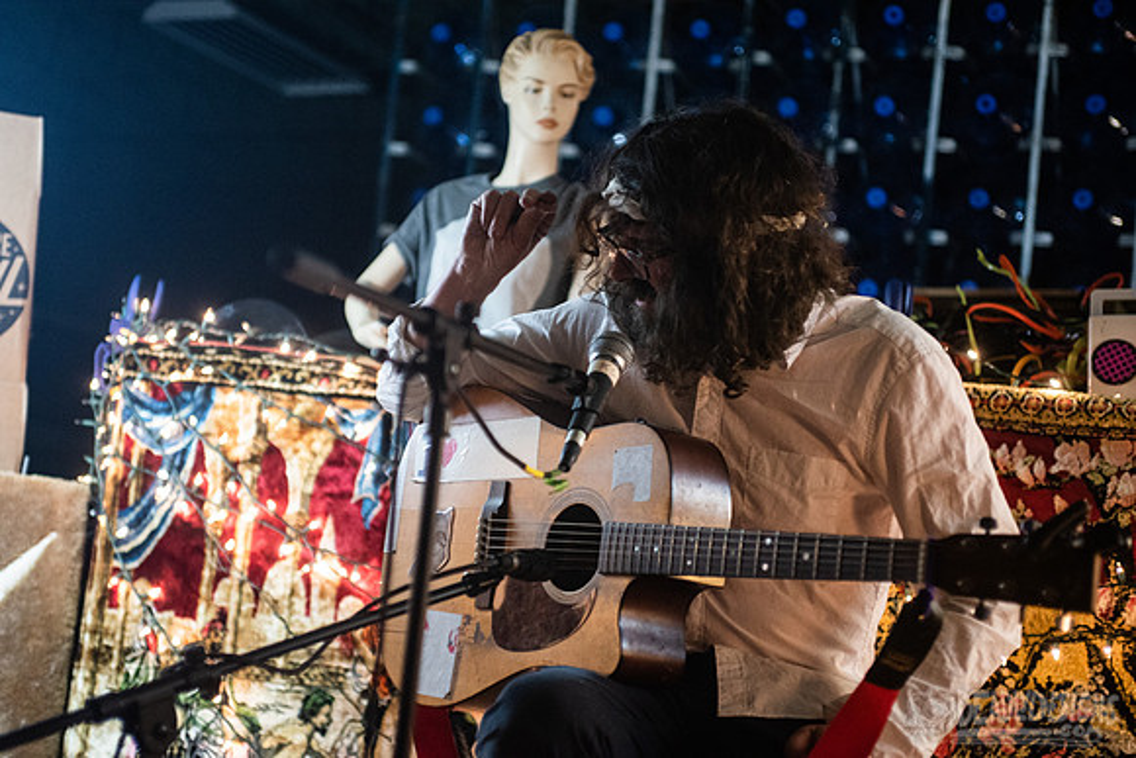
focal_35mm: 70
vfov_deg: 19.5
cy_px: 379
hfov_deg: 28.8
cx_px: 568
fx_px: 2209
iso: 2500
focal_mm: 70
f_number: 2.8
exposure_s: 1/80
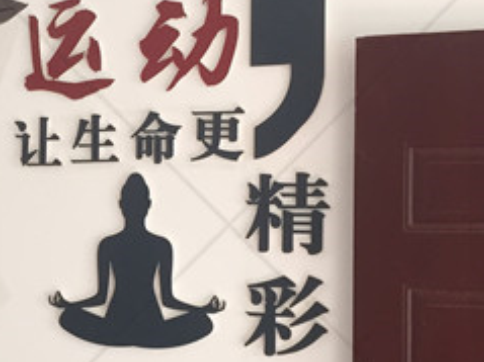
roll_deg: -2.5
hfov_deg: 19.2
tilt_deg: +2.6
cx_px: -79
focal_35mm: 97
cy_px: 220
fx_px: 1356
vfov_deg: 15.2
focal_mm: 4.15
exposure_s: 1/33
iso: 80
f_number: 2.2
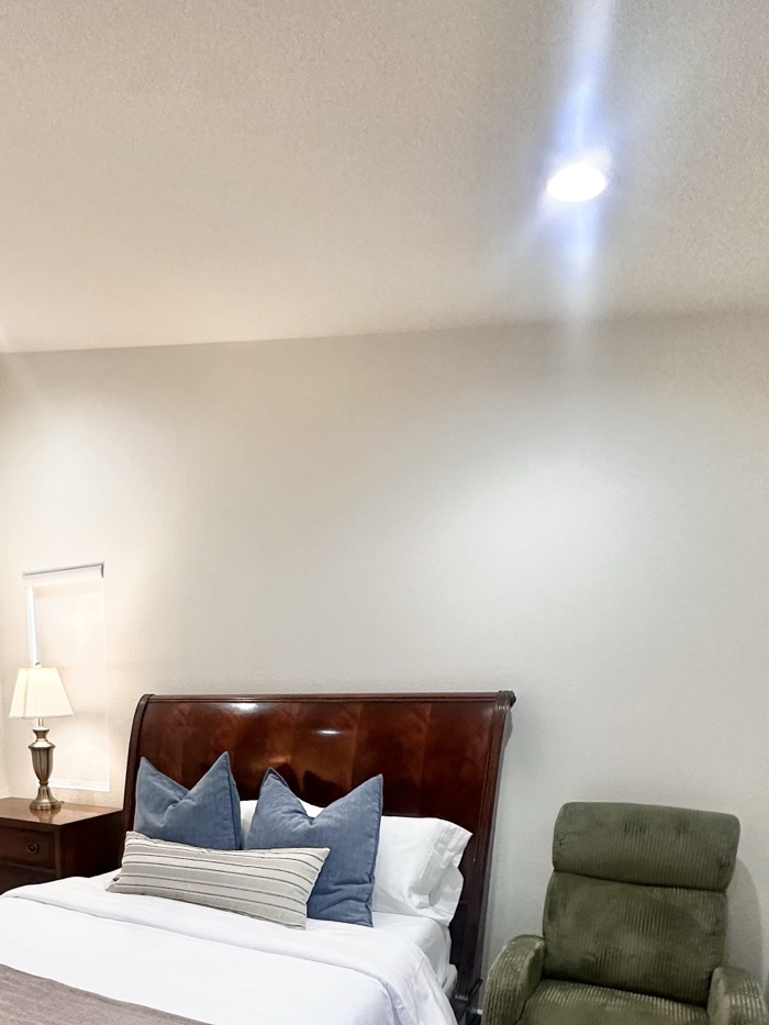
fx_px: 711
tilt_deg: -12.4
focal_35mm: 24
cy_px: 855
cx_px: 186
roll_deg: -0.6
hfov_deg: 54.0
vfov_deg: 63.7
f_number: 2.2
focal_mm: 2.22
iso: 250
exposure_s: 1/120
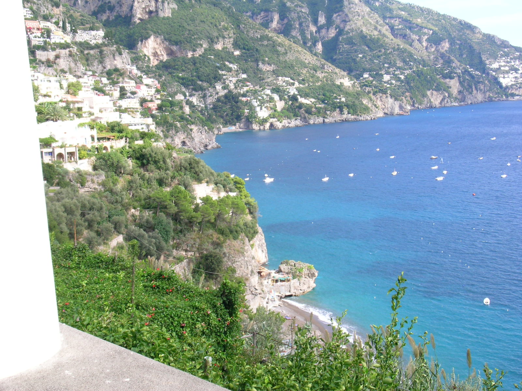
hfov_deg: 41.2
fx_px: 694
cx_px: 261
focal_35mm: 46
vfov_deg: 31.5
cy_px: 196
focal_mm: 9.5
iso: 50
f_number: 5.9
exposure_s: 1/131
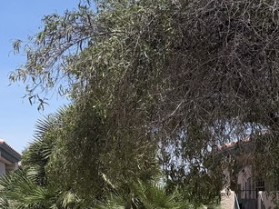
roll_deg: +1.2
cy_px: 208
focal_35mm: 80
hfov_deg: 23.8
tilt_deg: +3.3
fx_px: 645
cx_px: 250
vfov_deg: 18.0
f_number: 1.78
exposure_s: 1/7353
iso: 80
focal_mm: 6.76
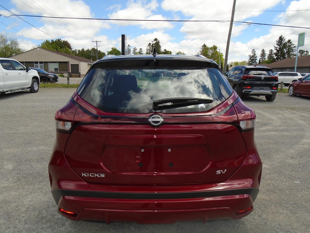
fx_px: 233
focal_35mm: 26
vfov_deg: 53.1
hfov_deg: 67.3
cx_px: 155
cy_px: 116
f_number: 3.2
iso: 100
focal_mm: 4.6
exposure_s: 1/1000
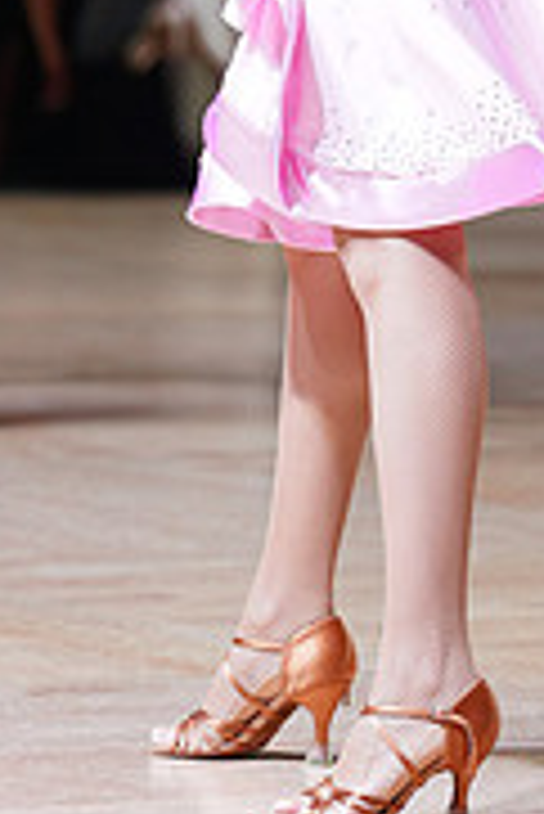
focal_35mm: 369
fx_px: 8347
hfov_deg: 3.7
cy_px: -270
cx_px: 645
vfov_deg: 5.5
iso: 800
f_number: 2.8
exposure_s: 1/400
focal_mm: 115
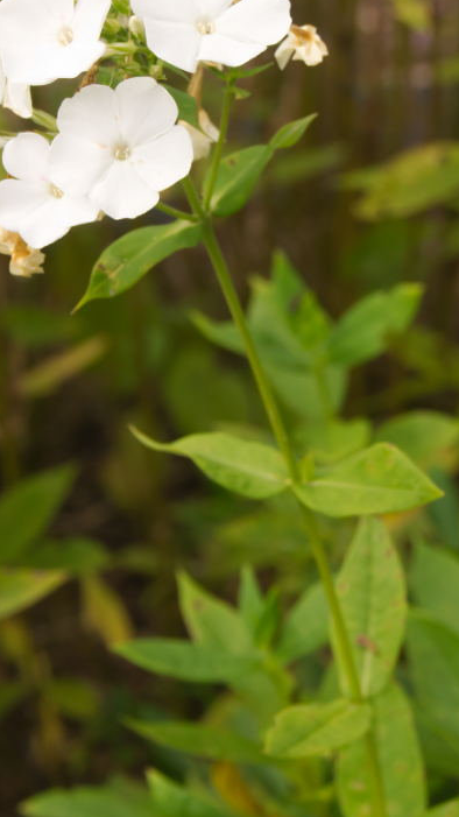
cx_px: 184
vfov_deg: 14.5
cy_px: 395
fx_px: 3202
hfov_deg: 8.2
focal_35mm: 148
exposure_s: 1/500
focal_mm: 55
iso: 1000
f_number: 10
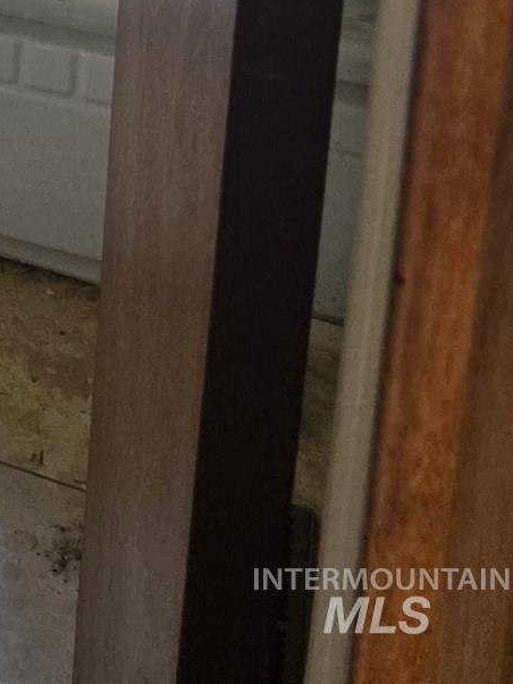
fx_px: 1738
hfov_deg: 14.4
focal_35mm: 88
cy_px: -611
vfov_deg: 17.3
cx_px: -465
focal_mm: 5.4
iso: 250
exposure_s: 1/120
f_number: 1.8
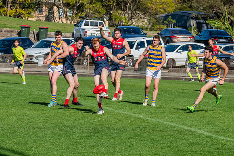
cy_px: 69
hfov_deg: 7.7
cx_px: 81
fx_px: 1735
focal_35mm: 267
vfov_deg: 5.2
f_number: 11
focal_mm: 170
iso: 800
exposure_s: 1/1600
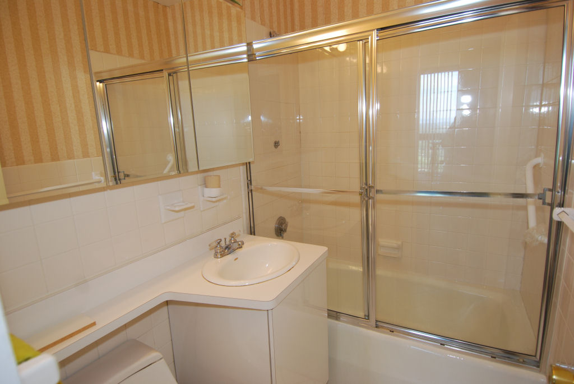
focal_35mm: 18
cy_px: 192
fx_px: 287
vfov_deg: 67.5
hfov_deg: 89.9
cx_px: 287
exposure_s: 1/60
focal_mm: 12
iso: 200
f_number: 4
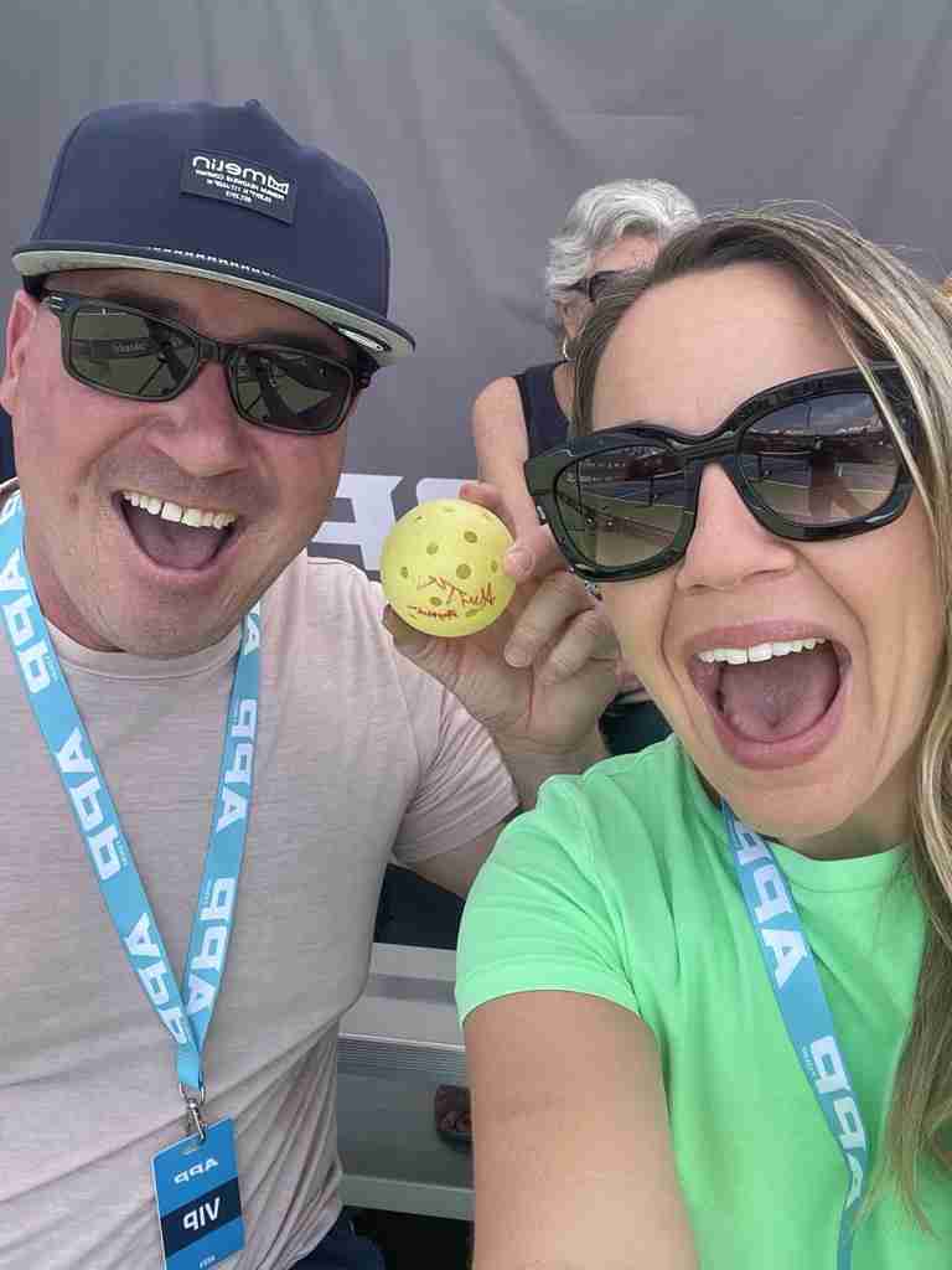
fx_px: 1100
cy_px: 635
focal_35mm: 30
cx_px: 476
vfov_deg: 60.0
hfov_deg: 46.8
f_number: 2.2
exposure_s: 1/147
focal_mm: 2.71
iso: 25
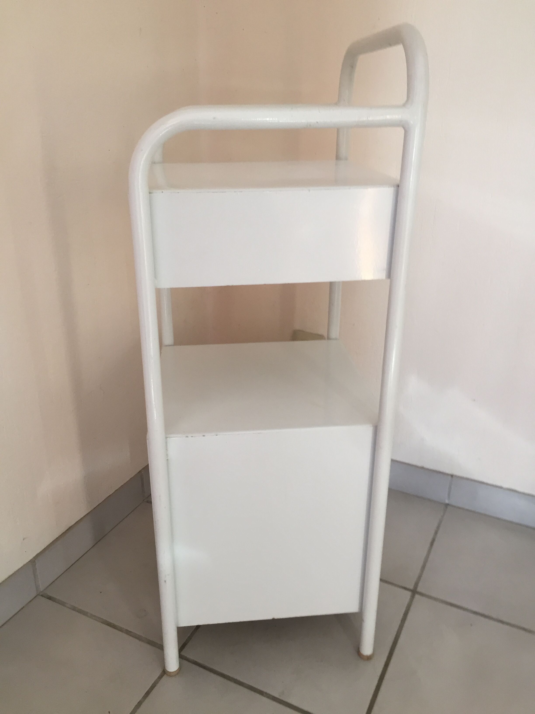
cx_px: 268
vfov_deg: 61.7
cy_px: 357
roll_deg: -1.4
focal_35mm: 29
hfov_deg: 48.2
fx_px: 598
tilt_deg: -23.0
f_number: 2.2
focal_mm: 4.15
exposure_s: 1/33
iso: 80
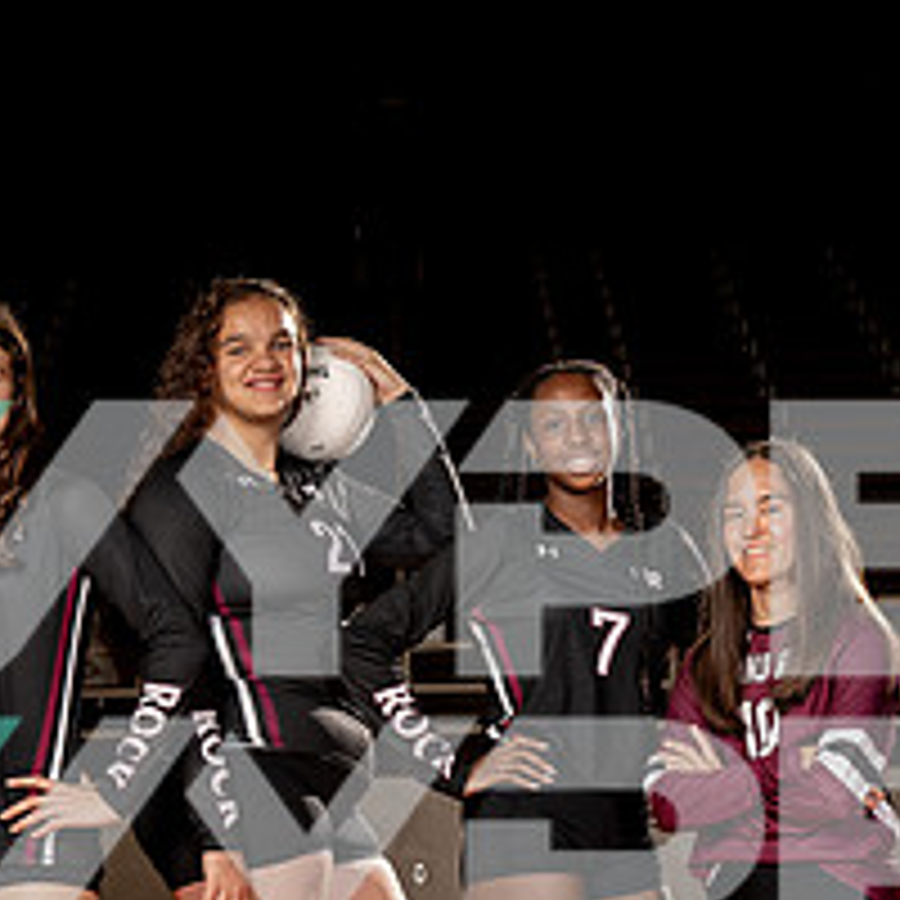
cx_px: 414
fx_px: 3089
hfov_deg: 16.6
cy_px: 860
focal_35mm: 105
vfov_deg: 16.3
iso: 100
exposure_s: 1/250
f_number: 5.6
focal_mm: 55
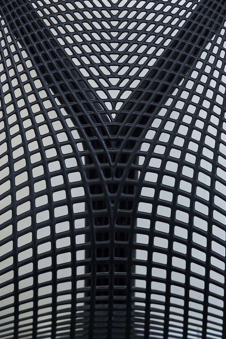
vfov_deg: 12.9
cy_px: 172
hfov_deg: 8.6
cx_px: 116
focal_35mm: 159
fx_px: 1498
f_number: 5.6
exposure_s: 1/200
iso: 7200
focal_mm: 150
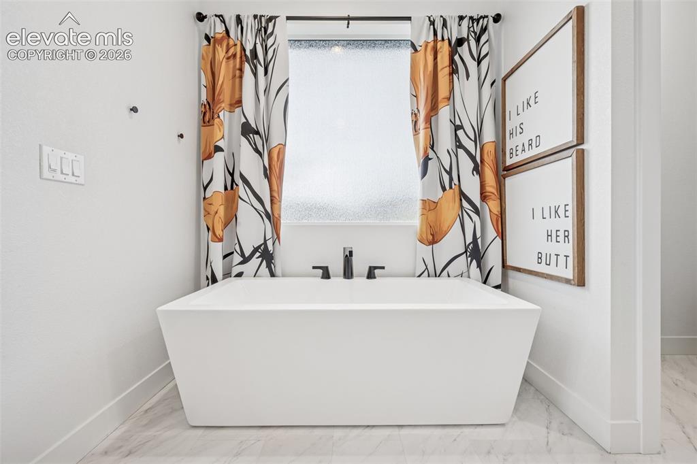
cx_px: 348
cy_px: 232
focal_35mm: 15
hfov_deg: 100.4
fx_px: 290
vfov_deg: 77.3
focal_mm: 15
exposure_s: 1/10
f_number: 11
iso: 100
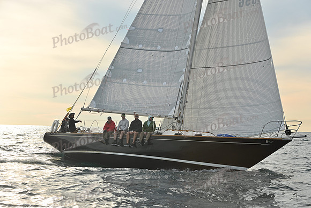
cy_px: 104
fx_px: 605
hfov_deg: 28.8
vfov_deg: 19.5
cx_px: 156
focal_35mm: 70
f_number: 8
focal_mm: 70
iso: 320
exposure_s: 1/1000
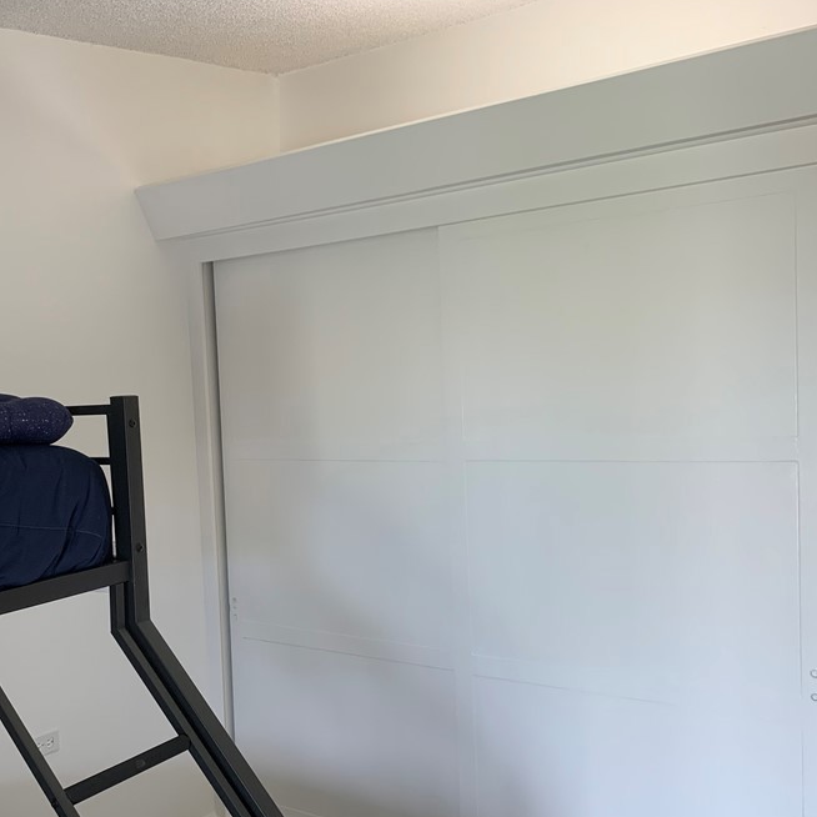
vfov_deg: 45.9
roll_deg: +3.4
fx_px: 961
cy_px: 466
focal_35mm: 36
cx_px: 280
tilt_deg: -8.5
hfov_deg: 45.4
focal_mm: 4.25
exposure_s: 1/60
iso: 64
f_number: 1.8
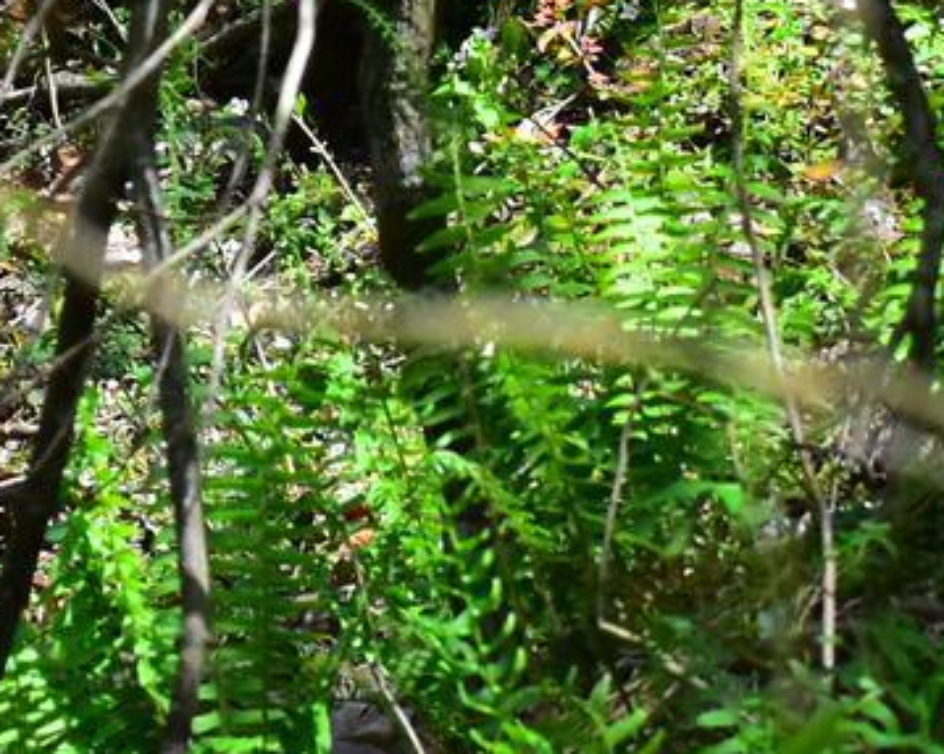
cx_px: -1722
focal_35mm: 562
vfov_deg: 2.8
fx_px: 15697
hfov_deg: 3.4
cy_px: 35
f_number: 10
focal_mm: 70
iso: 800
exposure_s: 1/500
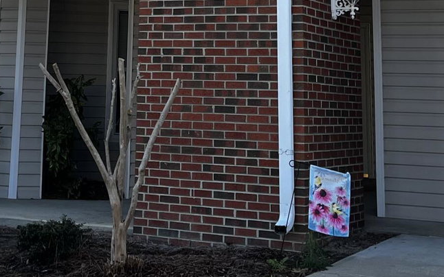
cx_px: 133
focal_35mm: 91
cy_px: -155
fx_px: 1101
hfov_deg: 22.7
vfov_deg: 13.4
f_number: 1.6
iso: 50
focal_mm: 5.1
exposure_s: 1/772
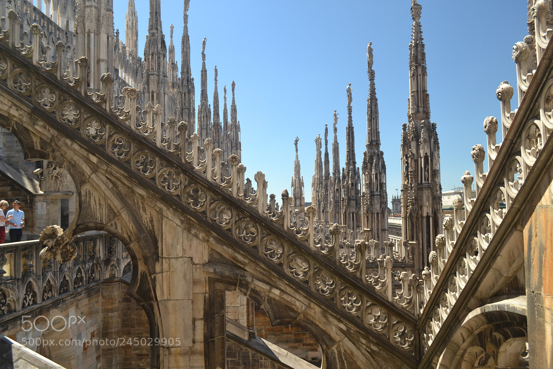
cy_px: 184
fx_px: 507
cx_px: 276
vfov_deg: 40.0
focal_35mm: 33
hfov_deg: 57.2
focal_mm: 22
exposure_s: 1/125
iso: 110
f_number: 5.6
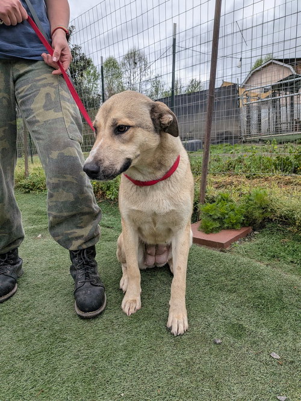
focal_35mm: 24
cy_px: 200
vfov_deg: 71.6
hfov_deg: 56.8
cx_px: 150
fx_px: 278
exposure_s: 1/856
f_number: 1.7
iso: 29
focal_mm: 4.53
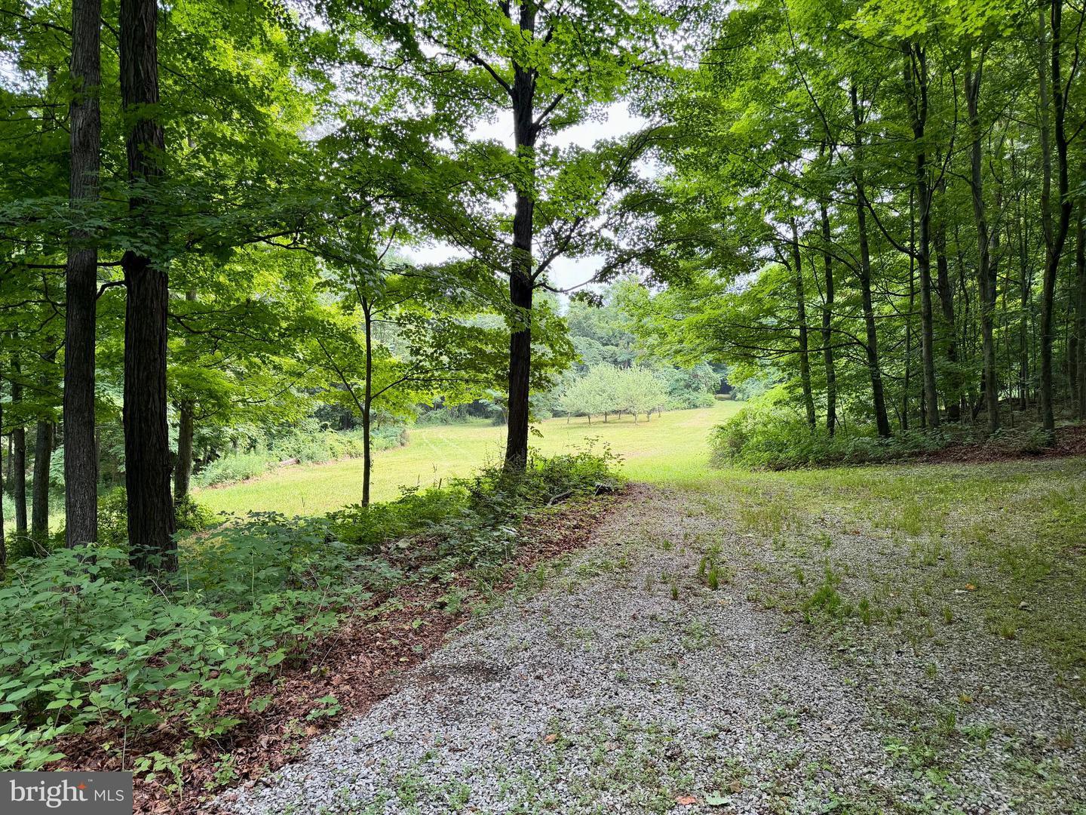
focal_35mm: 24
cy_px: 408
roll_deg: -2.1
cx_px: 543
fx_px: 753
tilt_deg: -2.7
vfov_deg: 56.8
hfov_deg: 71.6
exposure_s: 1/315
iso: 100
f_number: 1.78
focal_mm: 6.76
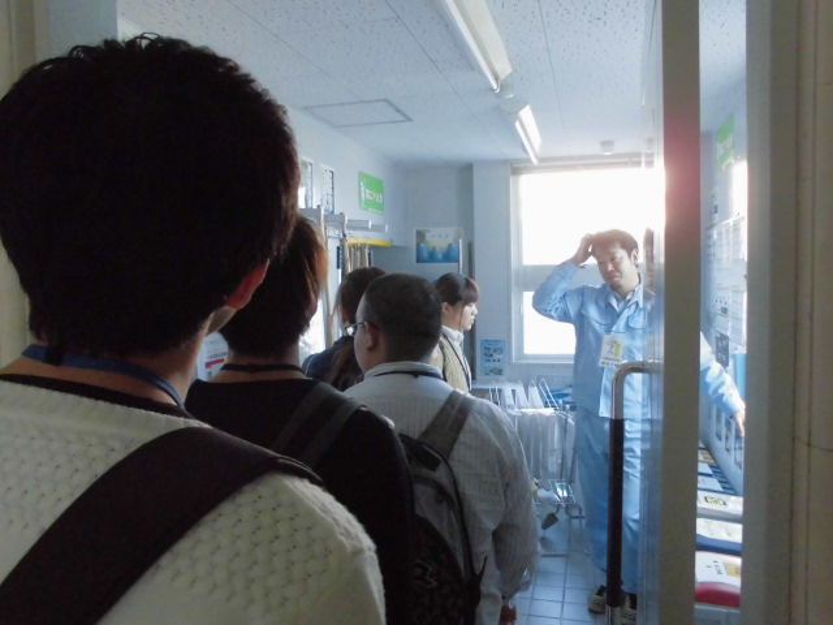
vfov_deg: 53.1
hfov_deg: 67.3
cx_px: 416
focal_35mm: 26
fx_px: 626
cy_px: 312
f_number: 3.5
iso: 400
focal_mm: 4.6
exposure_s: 1/40
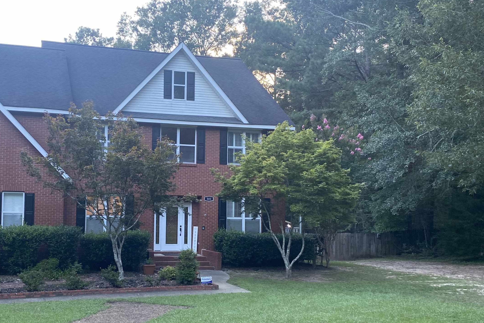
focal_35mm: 39
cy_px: 190
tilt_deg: +4.0
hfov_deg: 48.4
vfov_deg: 34.1
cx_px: 146
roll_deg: -0.2
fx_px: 524
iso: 125
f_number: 1.8
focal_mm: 4.25
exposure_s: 1/121
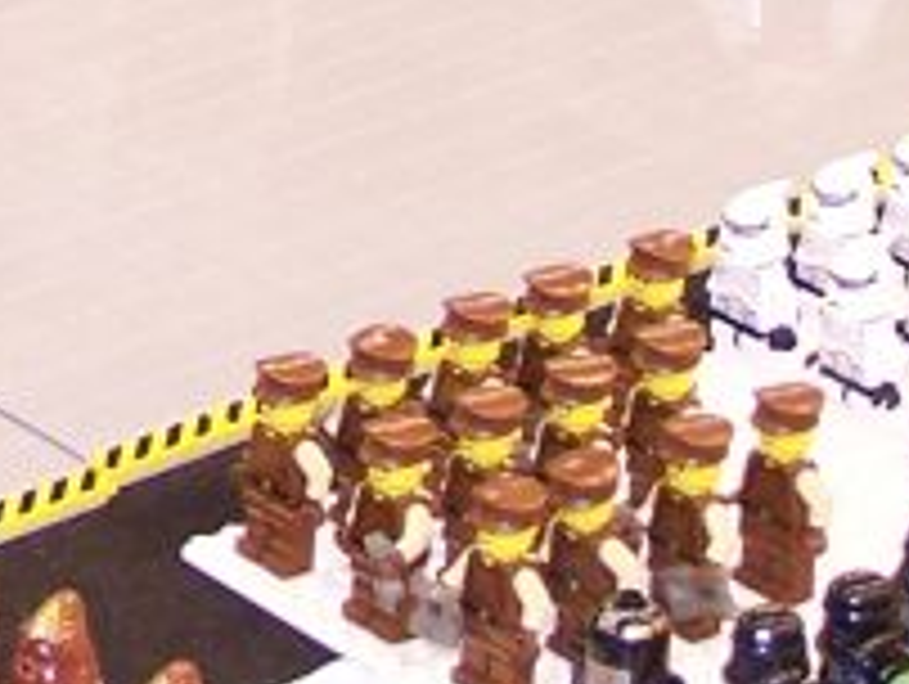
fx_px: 7861
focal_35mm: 299
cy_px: -1017
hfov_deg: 6.5
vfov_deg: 4.8
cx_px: -464
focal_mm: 9.8
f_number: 3.1
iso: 140
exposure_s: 1/6
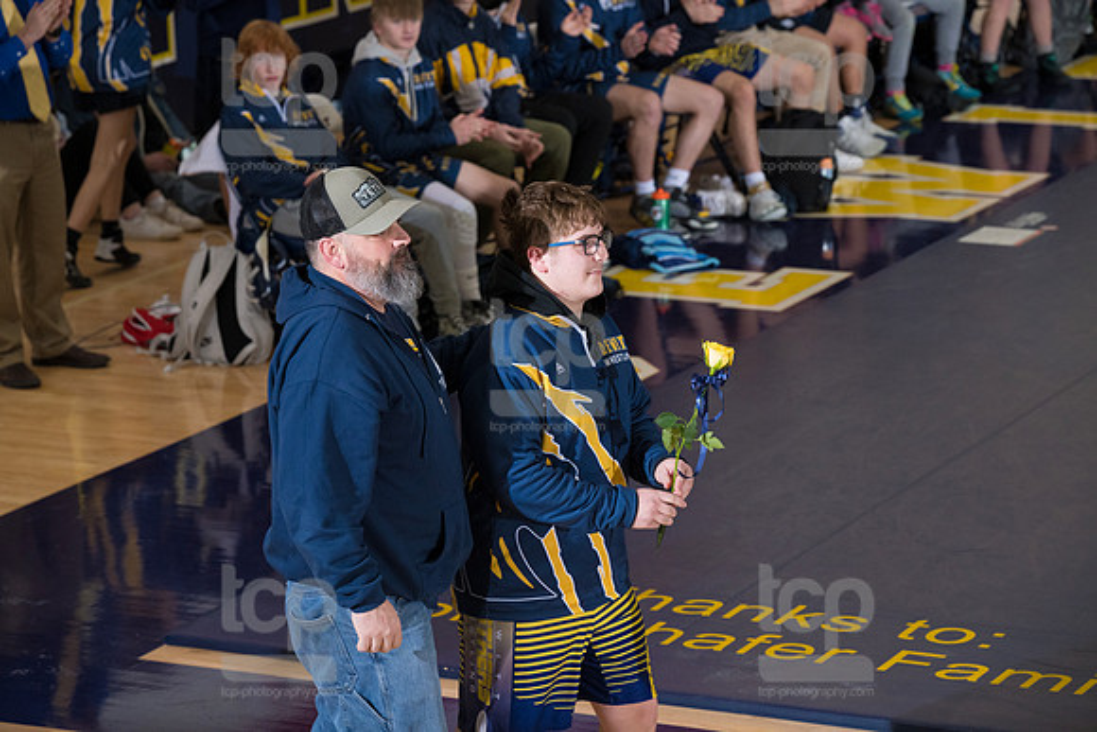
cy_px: 366
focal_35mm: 145
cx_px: 548
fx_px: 4419
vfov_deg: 9.5
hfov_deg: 14.2
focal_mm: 145
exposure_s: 1/250
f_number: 5.6
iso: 1250
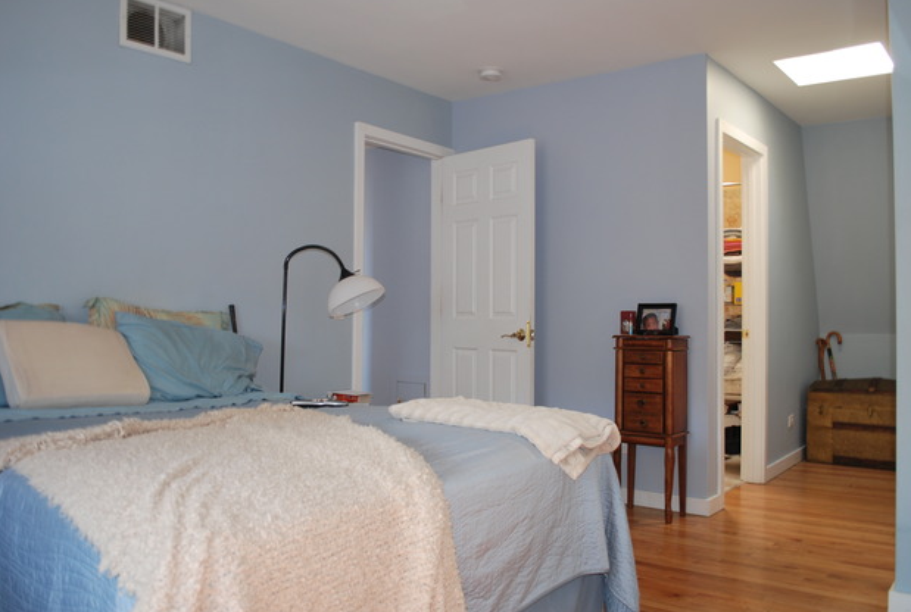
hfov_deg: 60.2
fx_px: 786
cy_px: 307
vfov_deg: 42.5
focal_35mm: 31
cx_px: 468
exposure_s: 1/13
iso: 200
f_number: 3.8
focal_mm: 20
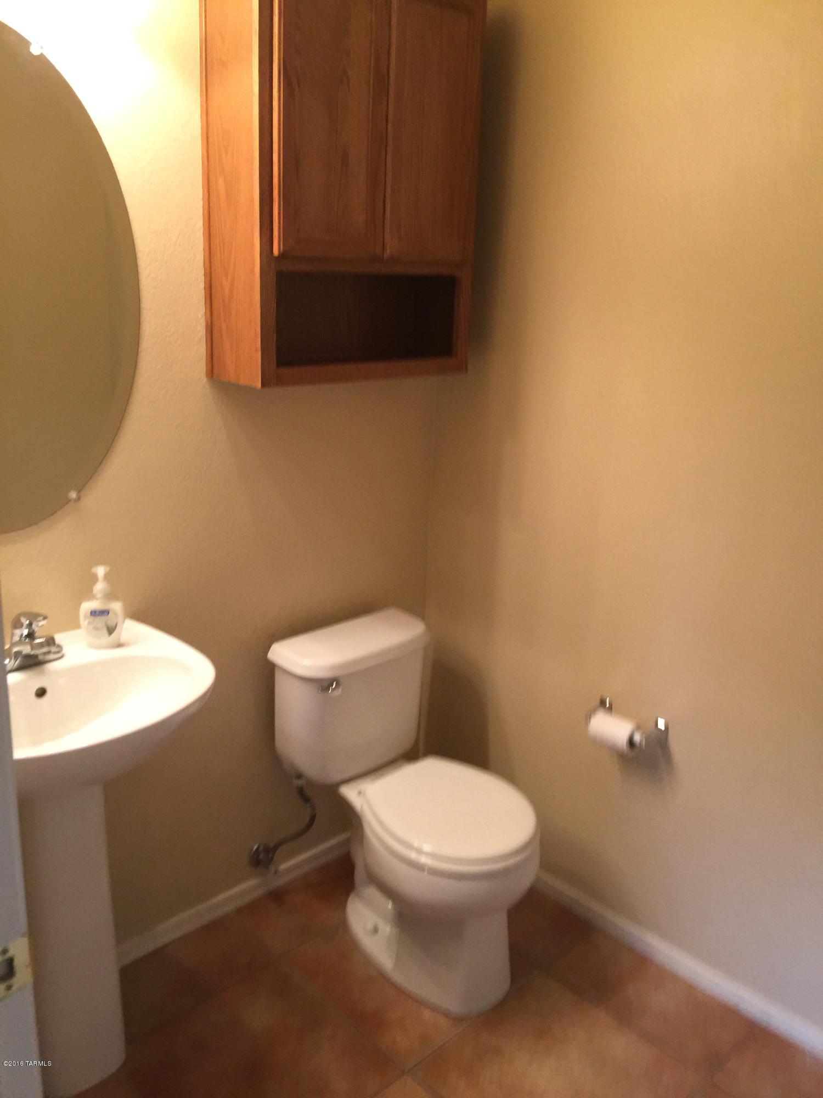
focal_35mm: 29
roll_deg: -0.5
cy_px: 549
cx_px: 412
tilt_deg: -11.4
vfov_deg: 61.7
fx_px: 919
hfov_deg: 48.2
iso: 64
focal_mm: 4.15
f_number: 2.2
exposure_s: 1/15
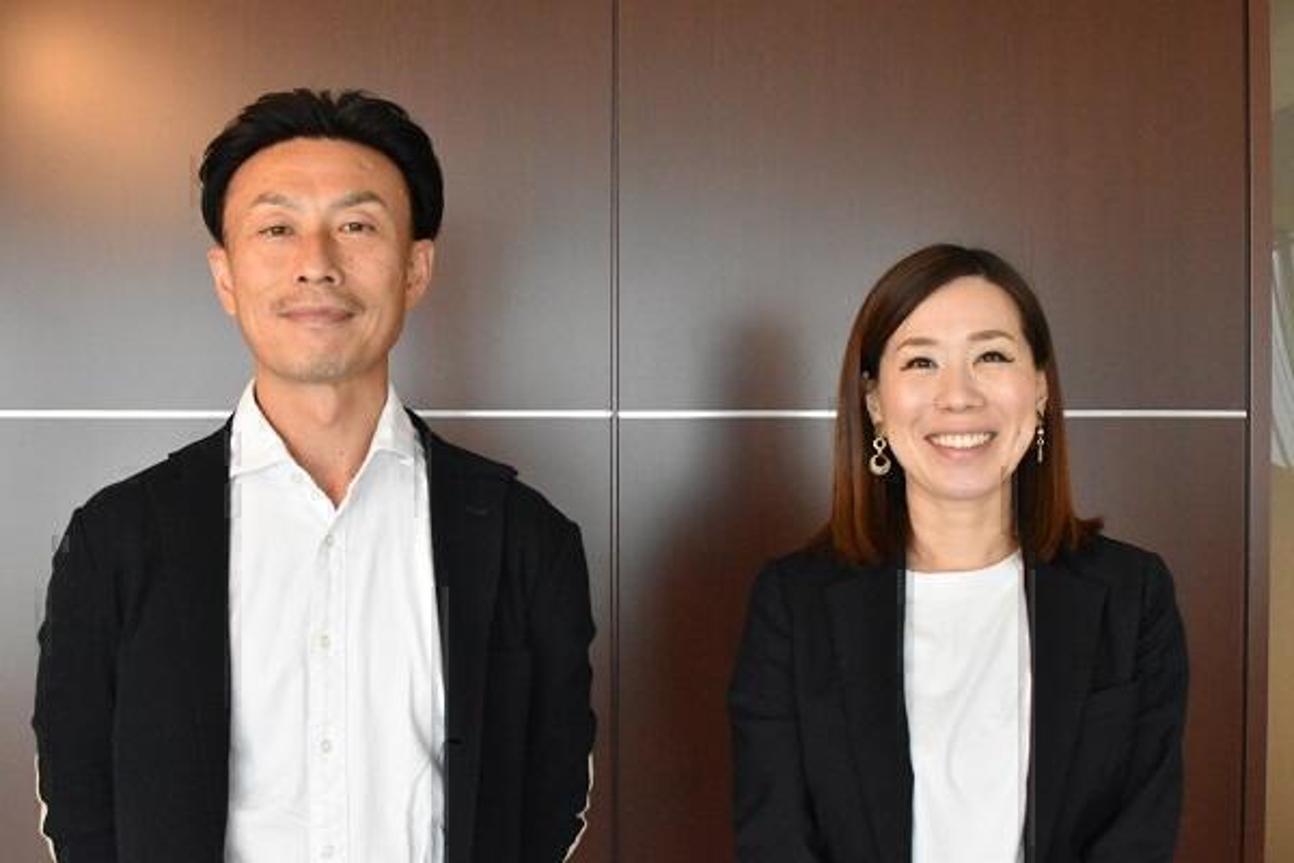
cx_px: 647
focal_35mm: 52
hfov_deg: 37.9
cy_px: 432
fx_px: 1887
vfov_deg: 25.8
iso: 6400
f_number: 7.1
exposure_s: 1/200
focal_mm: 35
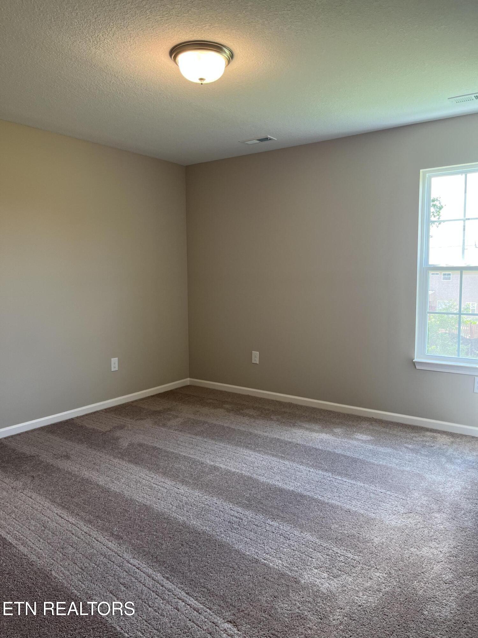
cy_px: 319
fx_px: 479
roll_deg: +0.9
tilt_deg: -4.4
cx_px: 239
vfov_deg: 67.3
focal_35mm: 26
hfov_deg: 53.1
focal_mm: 5.1
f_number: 1.6
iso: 80
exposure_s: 1/60
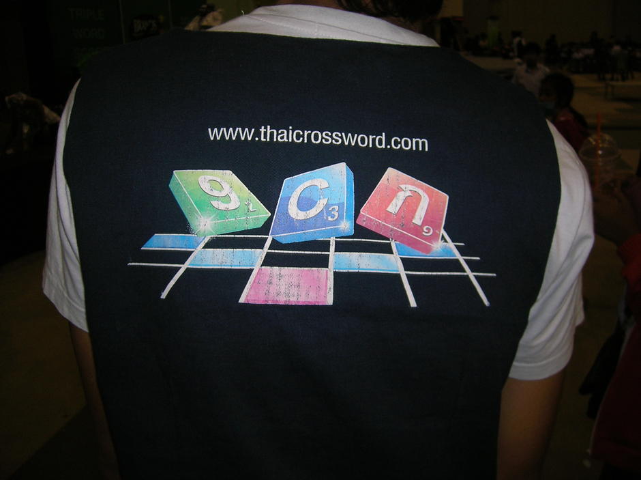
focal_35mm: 34
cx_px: 320
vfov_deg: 41.7
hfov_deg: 54.0
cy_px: 240
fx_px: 629
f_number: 2.9
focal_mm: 5.7
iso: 50
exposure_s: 1/60.1
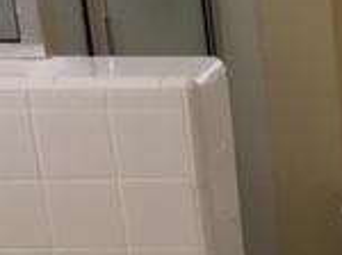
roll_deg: -0.4
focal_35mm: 124
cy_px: 171
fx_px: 1223
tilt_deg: -18.5
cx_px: 654
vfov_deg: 11.9
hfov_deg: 13.8
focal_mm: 4.15
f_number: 2.2
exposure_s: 1/30
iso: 25
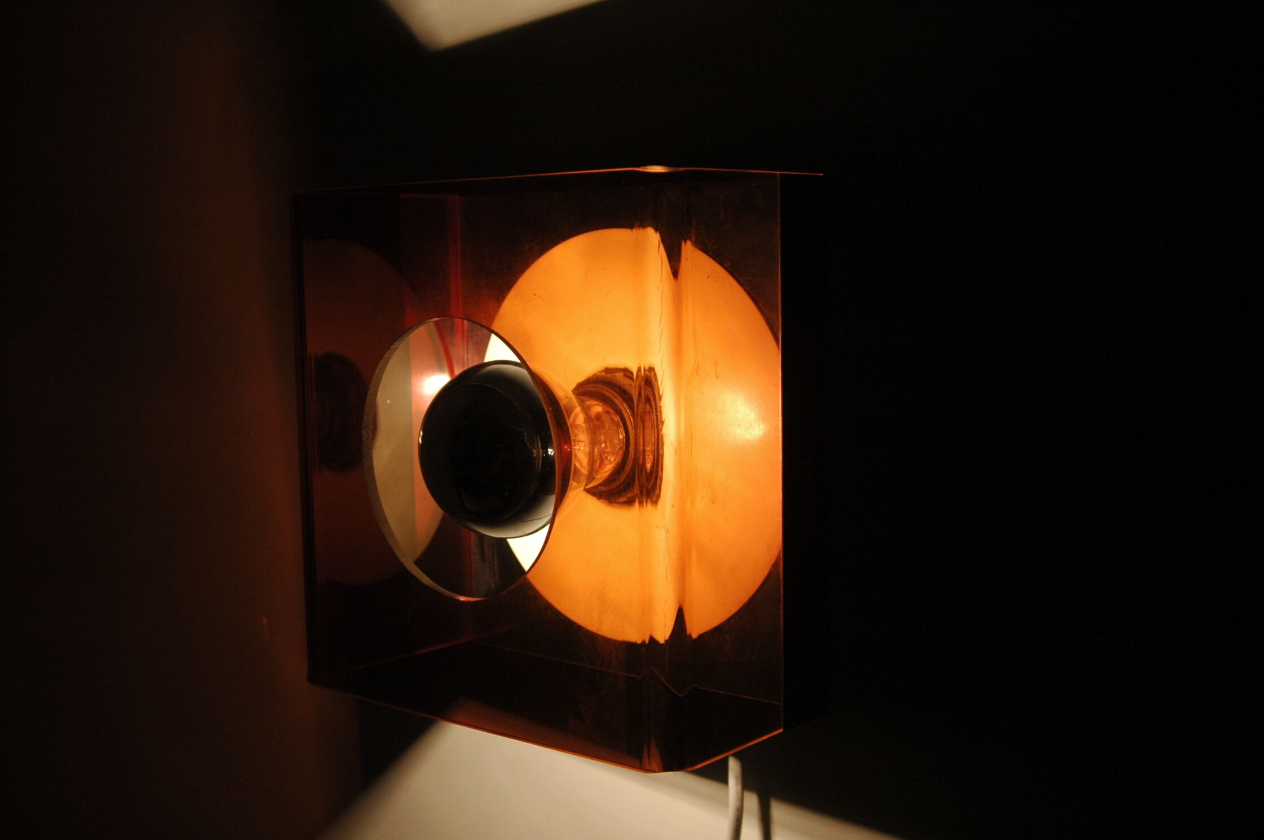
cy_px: 420
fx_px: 1631
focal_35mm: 46
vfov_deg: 28.9
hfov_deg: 42.4
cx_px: 632
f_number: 5.6
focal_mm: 31
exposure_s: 1/125
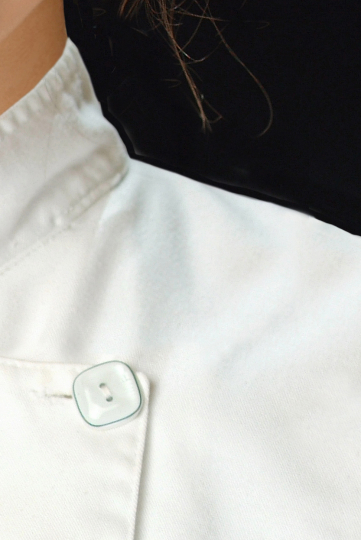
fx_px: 5627
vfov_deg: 5.5
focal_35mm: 375
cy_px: -94
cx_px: -129
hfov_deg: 3.7
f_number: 5.6
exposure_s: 1/125
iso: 100
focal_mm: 85
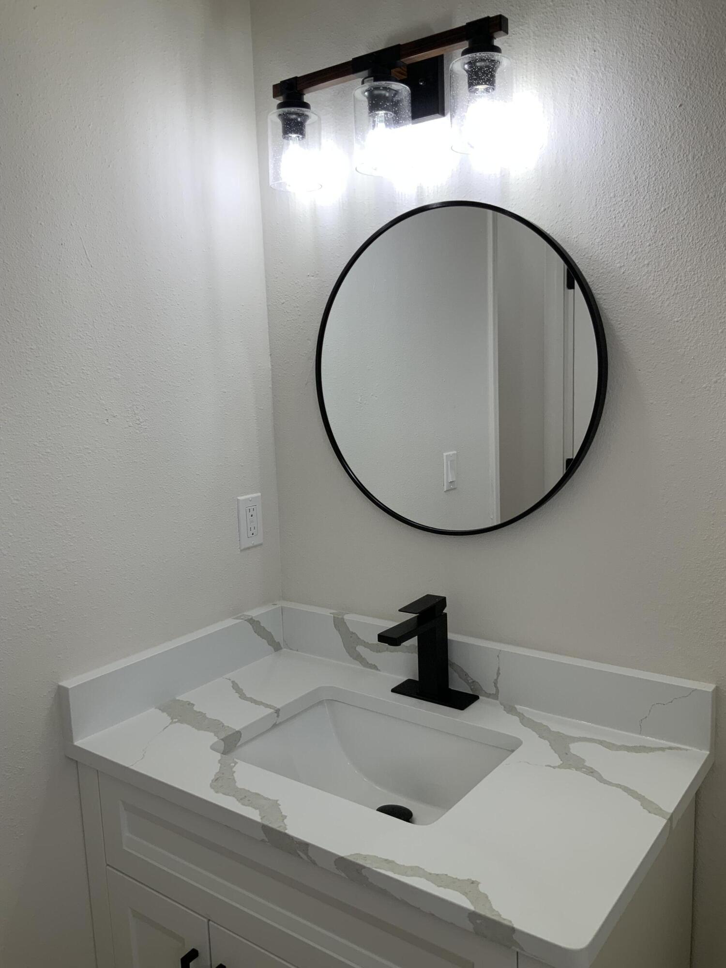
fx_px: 811
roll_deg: +2.5
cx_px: 363
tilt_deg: -7.2
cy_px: 484
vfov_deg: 61.7
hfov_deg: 48.2
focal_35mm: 29
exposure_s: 1/120
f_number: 1.8
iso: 32
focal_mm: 3
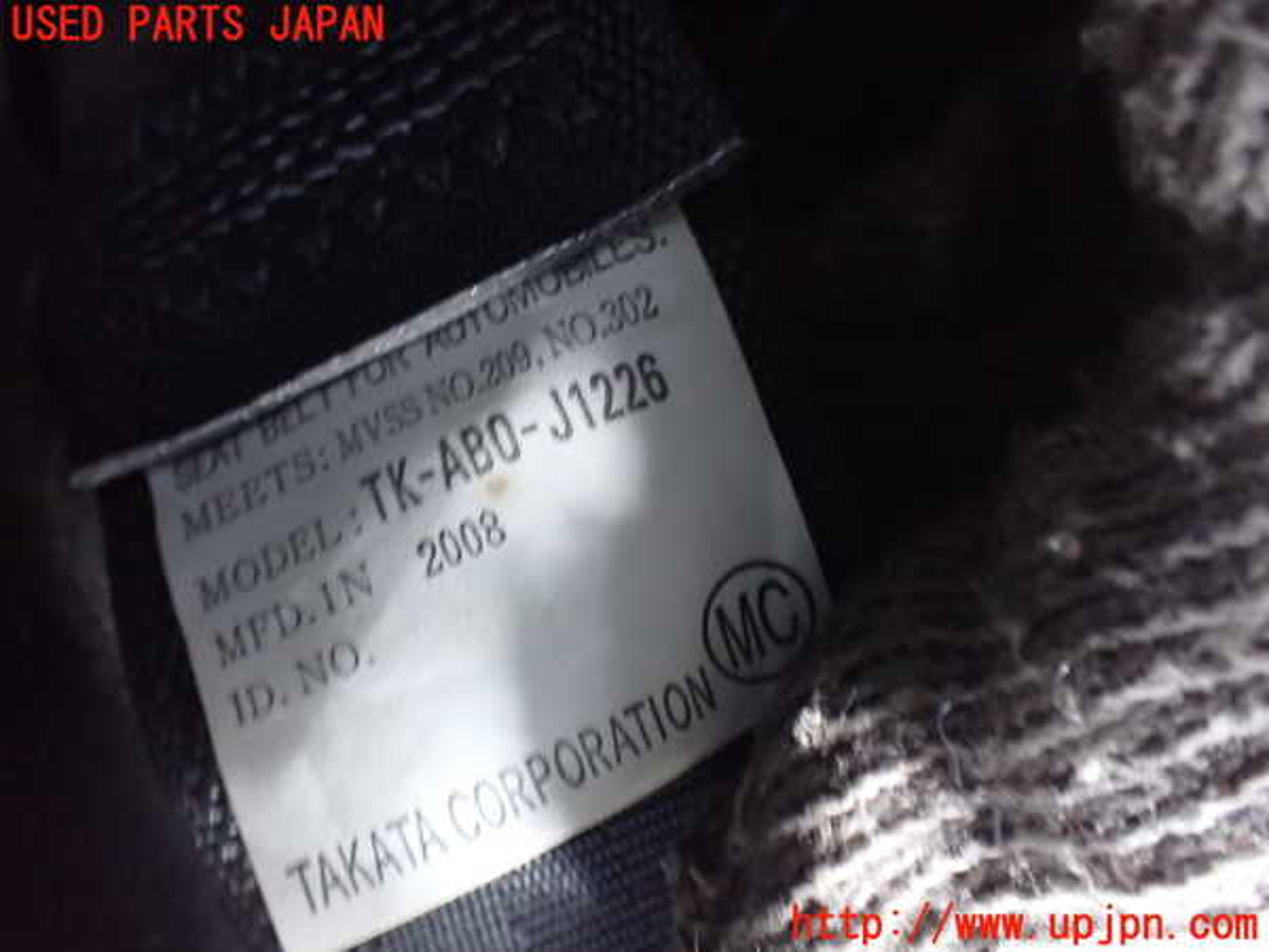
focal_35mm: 30
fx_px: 1100
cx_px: 634
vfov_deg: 46.8
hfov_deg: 60.0
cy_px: 476
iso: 1250
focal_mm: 5.4
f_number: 2.3
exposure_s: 1/30
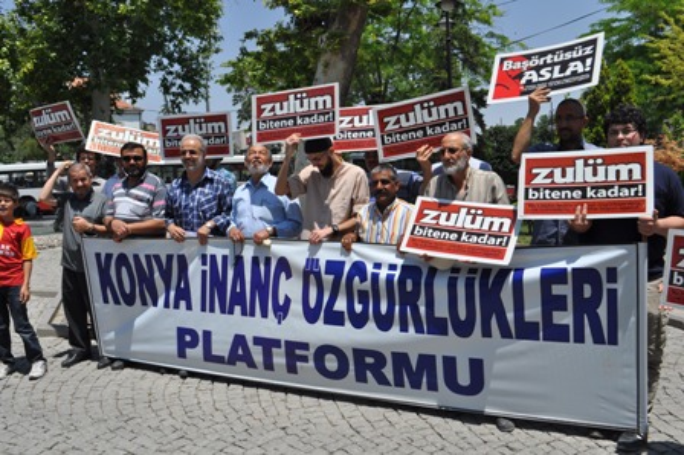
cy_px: 228
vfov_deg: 39.9
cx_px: 342
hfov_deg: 57.3
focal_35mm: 33
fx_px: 627
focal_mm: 22
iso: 200
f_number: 10
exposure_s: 1/400
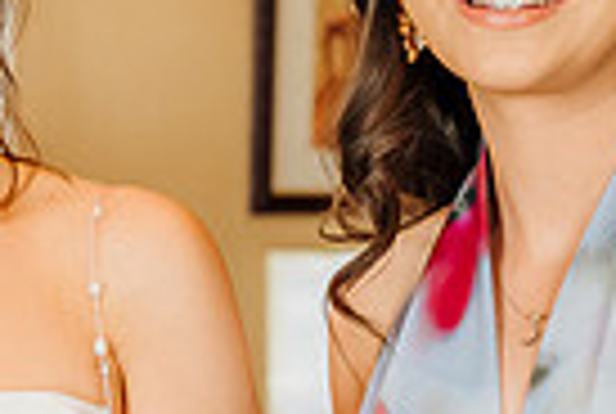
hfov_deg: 12.3
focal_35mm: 160
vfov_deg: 8.6
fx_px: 2744
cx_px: -257
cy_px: 335
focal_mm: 35
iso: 800
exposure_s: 1/200
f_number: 2.5
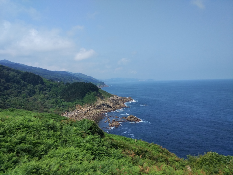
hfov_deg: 60.0
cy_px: 88
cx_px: 116
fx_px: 202
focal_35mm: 30
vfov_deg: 46.8
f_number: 2
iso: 101
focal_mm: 4.12
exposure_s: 1/1492
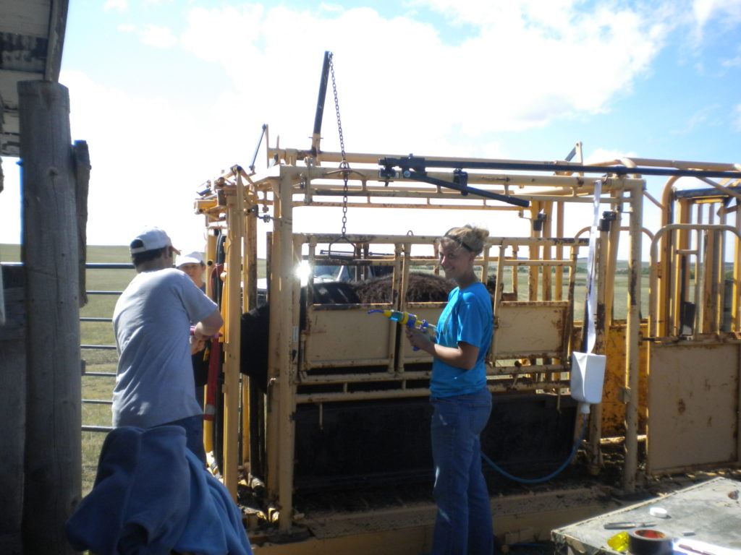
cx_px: 370
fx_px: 749
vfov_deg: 40.7
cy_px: 278
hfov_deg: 52.6
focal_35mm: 35
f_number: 4.6
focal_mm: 6.3
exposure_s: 1/1000
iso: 200
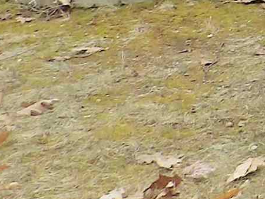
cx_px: 785
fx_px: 1255
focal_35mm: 164
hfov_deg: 9.5
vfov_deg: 8.0
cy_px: -350
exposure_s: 1/360
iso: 100
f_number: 3.2
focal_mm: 4.3
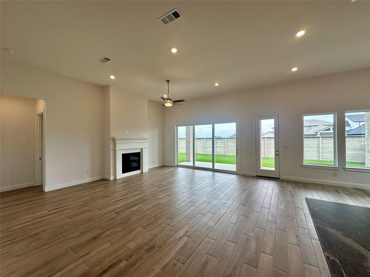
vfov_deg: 85.7
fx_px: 150
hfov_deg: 102.1
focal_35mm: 14
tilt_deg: +0.9
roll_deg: +0.6
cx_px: 185
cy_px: 138
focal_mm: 2.22
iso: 40
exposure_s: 1/224
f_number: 2.2
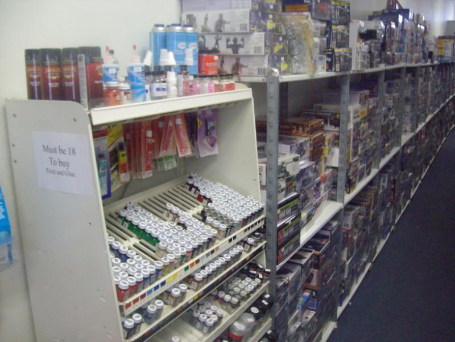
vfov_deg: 40.7
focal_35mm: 35
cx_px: 228
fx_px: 460
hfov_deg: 52.6
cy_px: 171
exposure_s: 1/40
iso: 288
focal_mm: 5.8
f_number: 2.8
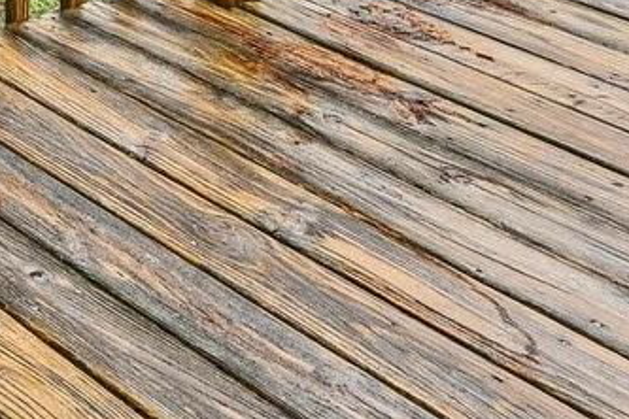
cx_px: -304
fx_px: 1502
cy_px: -582
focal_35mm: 86
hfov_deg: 20.4
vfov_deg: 12.5
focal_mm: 14
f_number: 8
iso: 100
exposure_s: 1/60
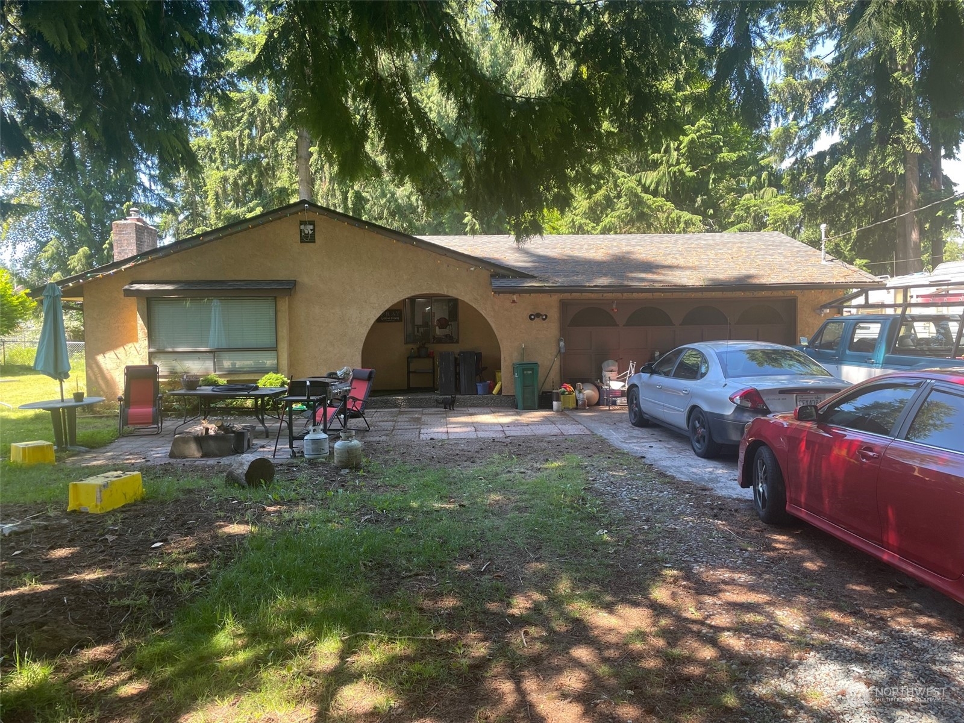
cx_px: 482
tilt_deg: -1.3
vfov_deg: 53.1
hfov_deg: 67.3
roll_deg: +0.8
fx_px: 724
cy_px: 362
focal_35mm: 26
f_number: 1.6
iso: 32
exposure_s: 1/121
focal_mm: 4.2
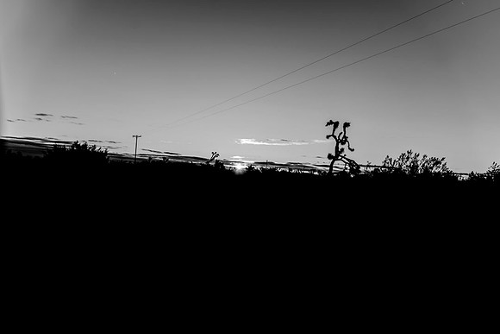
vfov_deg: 50.1
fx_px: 356
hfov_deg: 70.1
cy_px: 172
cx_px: 246
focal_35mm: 26
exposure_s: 1/500
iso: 100
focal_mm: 24
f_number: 4
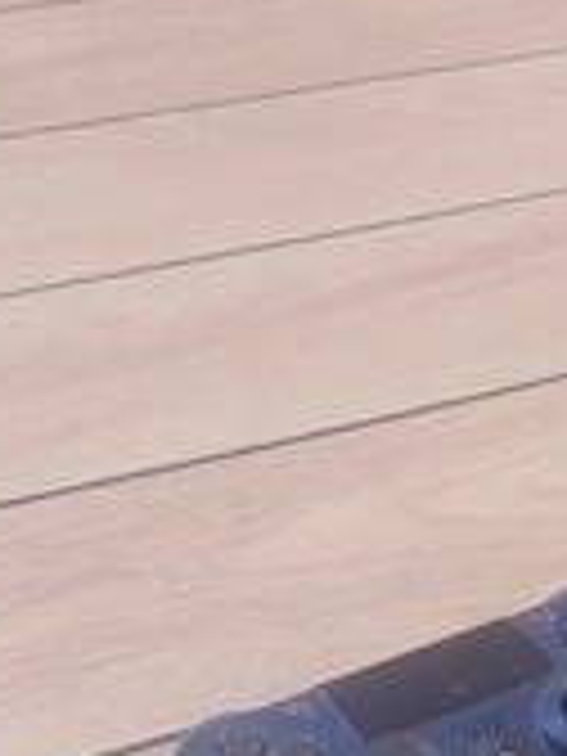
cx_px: 396
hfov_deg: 23.5
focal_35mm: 62
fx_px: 1354
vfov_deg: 29.8
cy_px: 688
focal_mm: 4
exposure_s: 1/50
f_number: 1.8
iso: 100
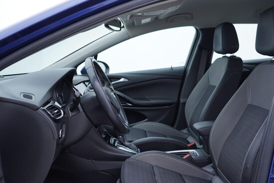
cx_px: 137
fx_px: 274
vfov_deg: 36.9
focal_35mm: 36
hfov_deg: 53.1
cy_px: 92
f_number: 2.8
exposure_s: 1/40
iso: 125
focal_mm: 24
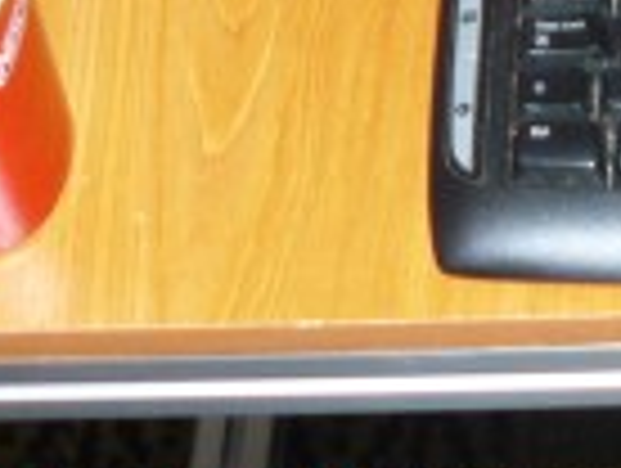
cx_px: 1037
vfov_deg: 9.8
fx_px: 2588
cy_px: -403
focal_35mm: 144
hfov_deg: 12.7
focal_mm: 6
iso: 100
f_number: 2.8
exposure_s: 1/30
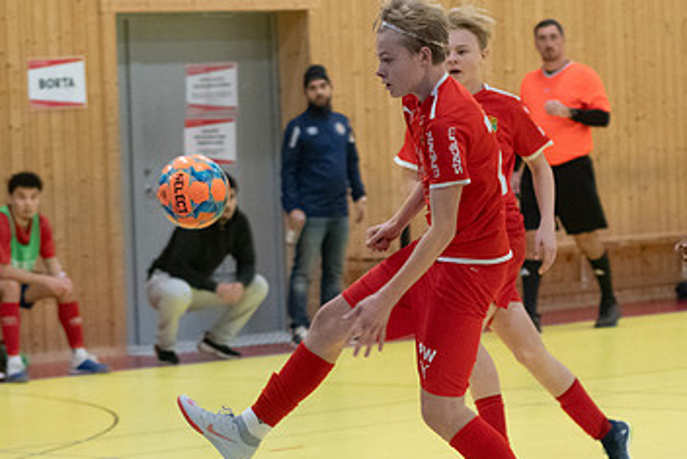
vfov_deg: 7.7
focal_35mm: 178
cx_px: 451
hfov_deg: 11.5
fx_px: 3398
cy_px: 269
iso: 5600
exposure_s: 1/500
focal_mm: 70
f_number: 3.2
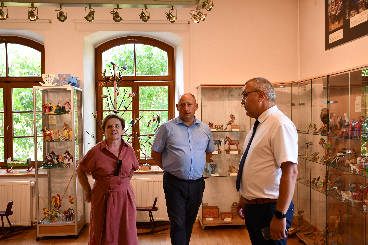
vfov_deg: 40.0
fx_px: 337
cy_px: 122
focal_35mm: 33
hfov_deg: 57.2
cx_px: 184
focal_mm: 22
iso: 1100
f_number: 3.5
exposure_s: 1/125
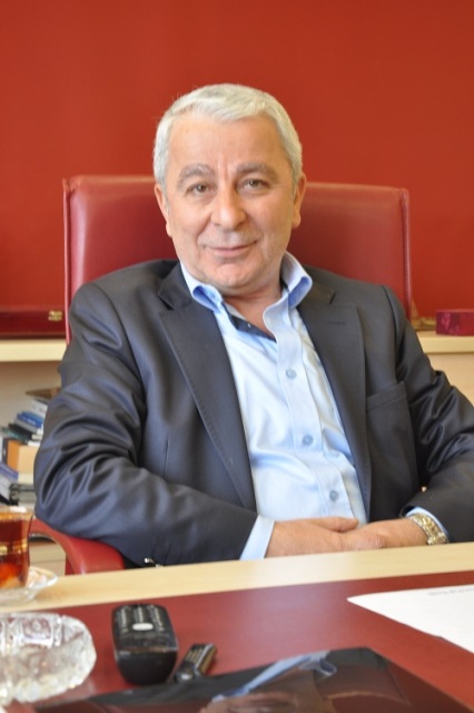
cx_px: 237
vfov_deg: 28.1
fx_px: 1423
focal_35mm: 72
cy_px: 356
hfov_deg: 18.9
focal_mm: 48
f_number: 10
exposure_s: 1/6
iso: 280
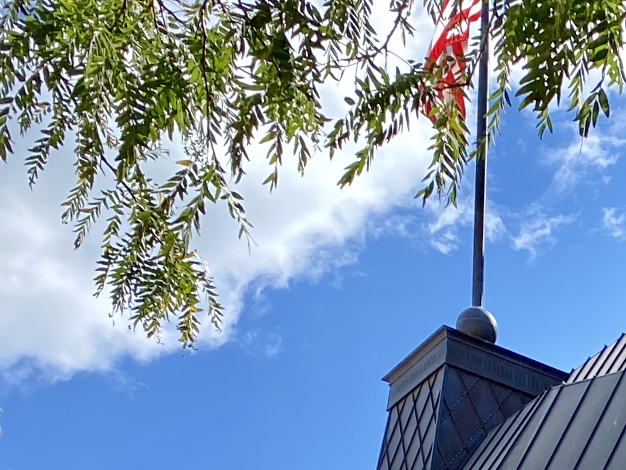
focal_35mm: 91
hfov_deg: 18.7
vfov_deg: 15.0
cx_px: 974
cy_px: 714
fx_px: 1646
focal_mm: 4.25
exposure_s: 1/1082
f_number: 1.8
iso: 32
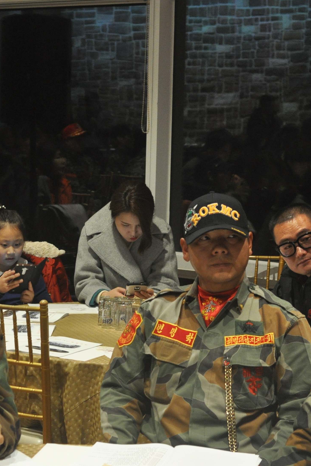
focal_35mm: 103
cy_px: 281
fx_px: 1334
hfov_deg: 13.2
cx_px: 26
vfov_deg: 19.8
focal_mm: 35
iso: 800
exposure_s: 1/80
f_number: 4.5
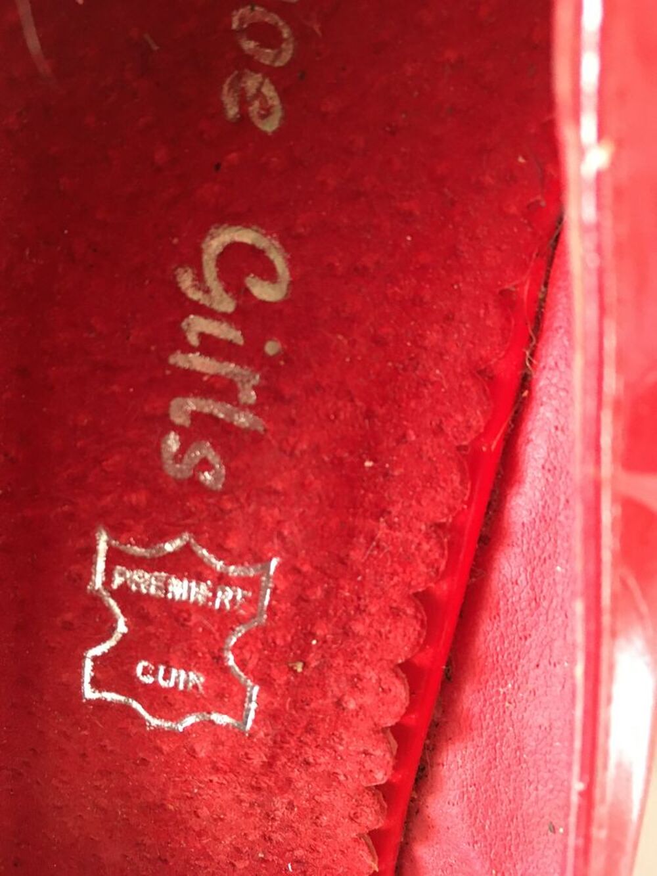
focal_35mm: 29
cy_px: 438
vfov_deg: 61.7
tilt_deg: -77.4
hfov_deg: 48.2
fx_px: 734
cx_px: 328
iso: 200
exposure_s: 1/33
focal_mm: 4.15
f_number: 2.2
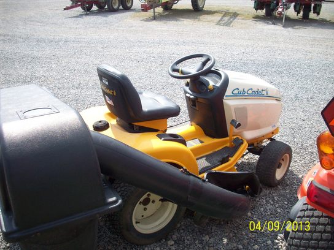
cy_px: 125
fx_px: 357
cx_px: 167
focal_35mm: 37
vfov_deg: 38.7
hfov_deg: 50.1
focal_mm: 6.2
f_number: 5.6
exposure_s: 1/213
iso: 80
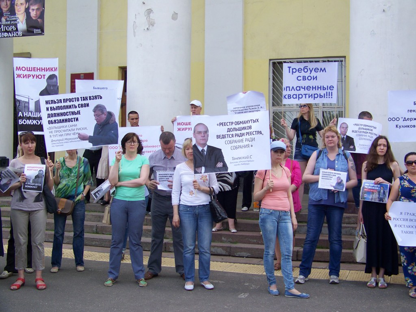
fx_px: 589
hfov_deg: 38.9
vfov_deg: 29.7
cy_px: 156
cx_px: 208
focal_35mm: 49
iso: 64
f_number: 2.8
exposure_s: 1/250
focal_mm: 7.6
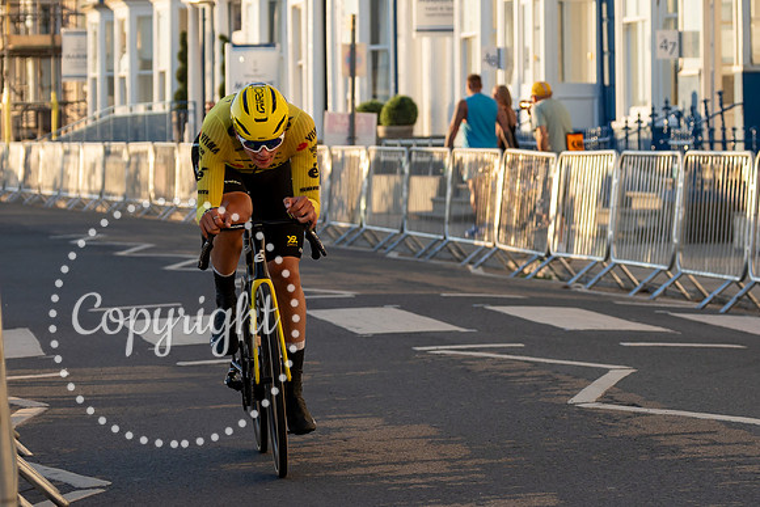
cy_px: 308
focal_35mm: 174
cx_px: 243
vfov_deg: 7.9
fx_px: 3672
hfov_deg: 11.8
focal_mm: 70
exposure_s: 1/1000
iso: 200
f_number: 3.5
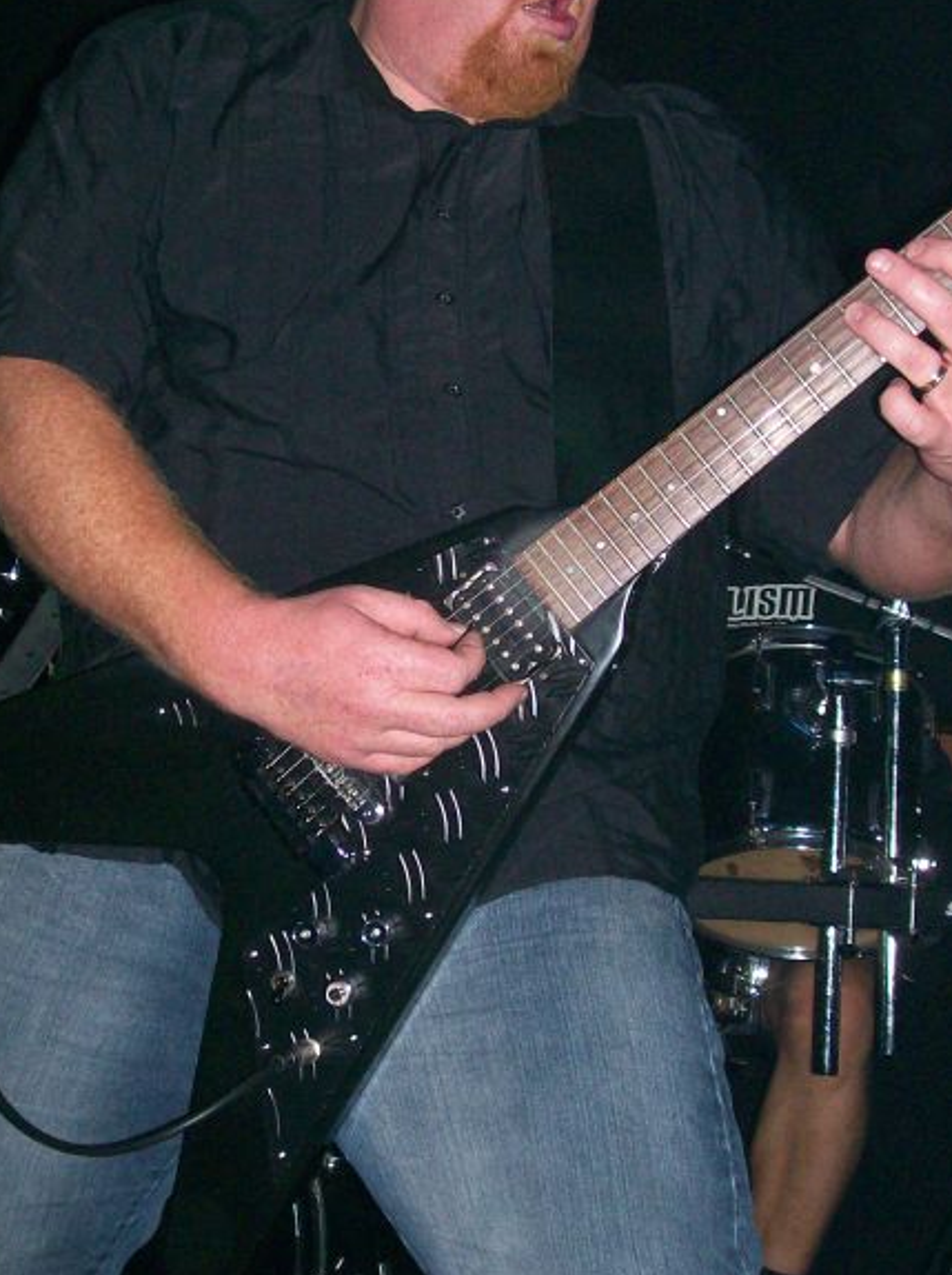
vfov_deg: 25.0
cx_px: 368
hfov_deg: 18.8
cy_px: 502
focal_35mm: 78
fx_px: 2867
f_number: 3.4
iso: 140
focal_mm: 9.4
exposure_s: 1/83.6
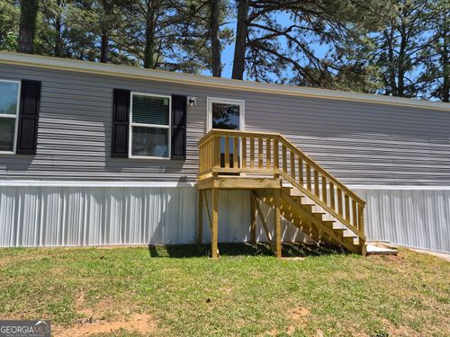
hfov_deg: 73.9
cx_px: 225
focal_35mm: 23
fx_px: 299
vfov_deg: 58.9
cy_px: 168
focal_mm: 5.4
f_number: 1.8
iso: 80
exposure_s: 1/3032
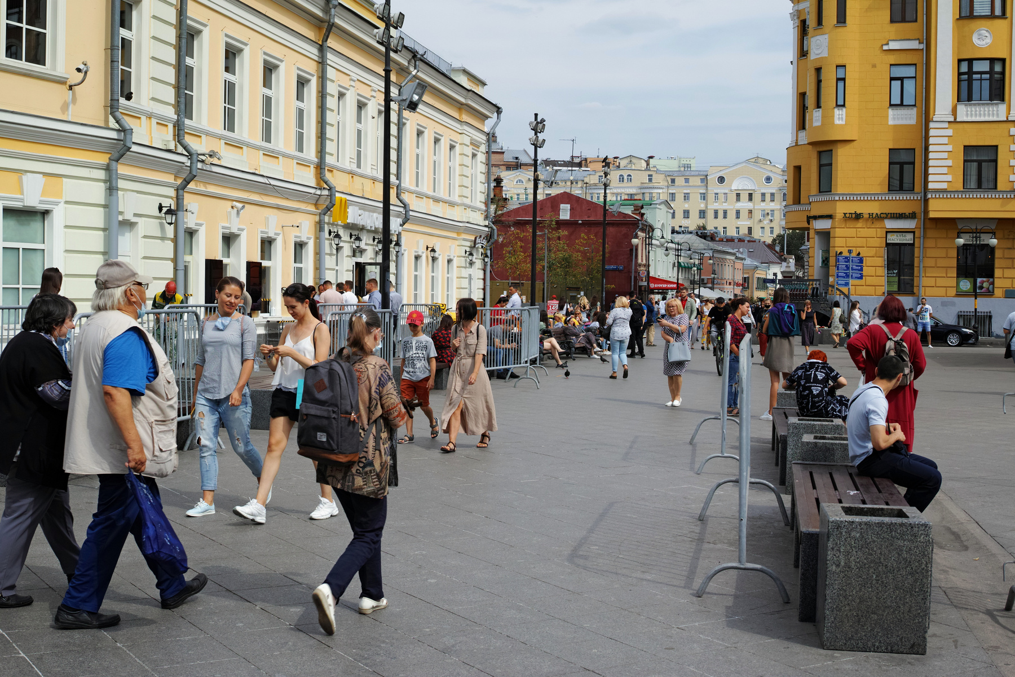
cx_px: 508
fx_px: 1269
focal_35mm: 45
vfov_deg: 29.9
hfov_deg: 43.6
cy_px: 338
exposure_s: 1/320
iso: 100
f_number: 7.1
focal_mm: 30
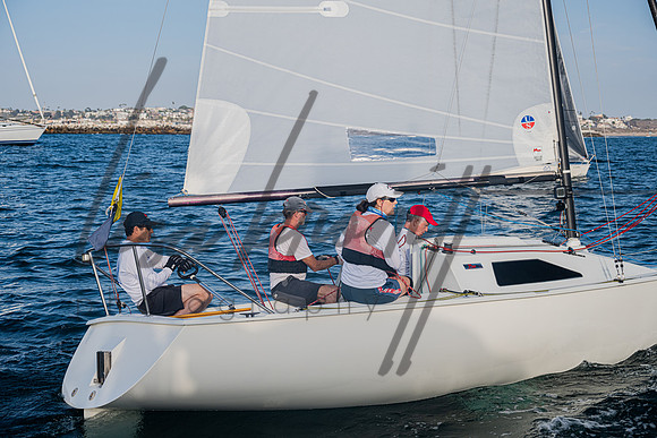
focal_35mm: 60
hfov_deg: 33.4
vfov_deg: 22.6
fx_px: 1095
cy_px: 219
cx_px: 328
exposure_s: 1/800
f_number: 6.3
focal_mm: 60
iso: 400
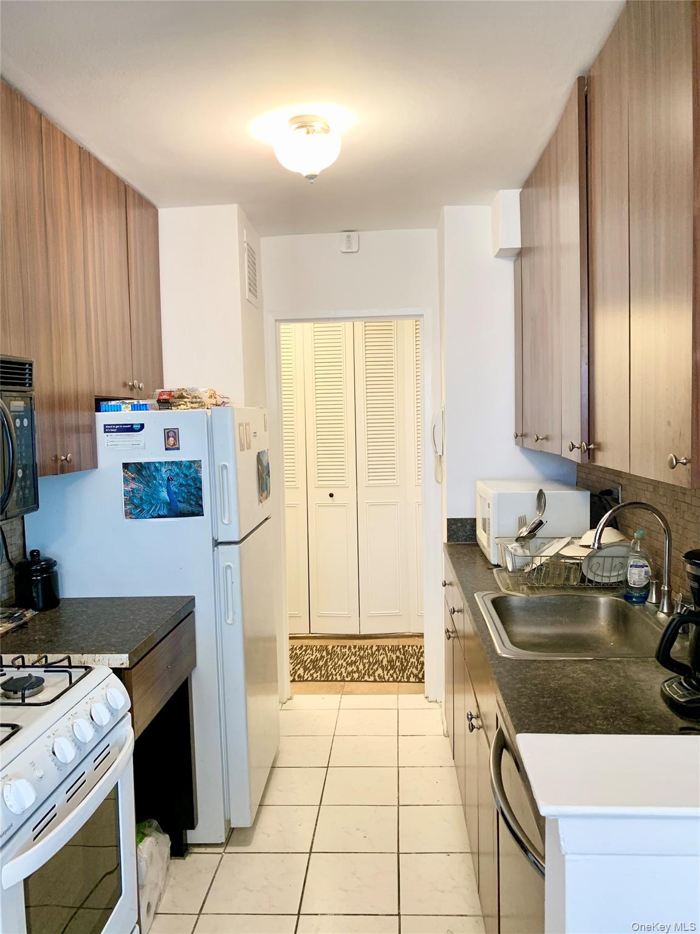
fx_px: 701
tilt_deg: -3.4
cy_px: 467
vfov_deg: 67.3
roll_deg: +1.6
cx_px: 350
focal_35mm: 26
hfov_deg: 53.1
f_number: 1.8
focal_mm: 4.25
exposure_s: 1/60
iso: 100
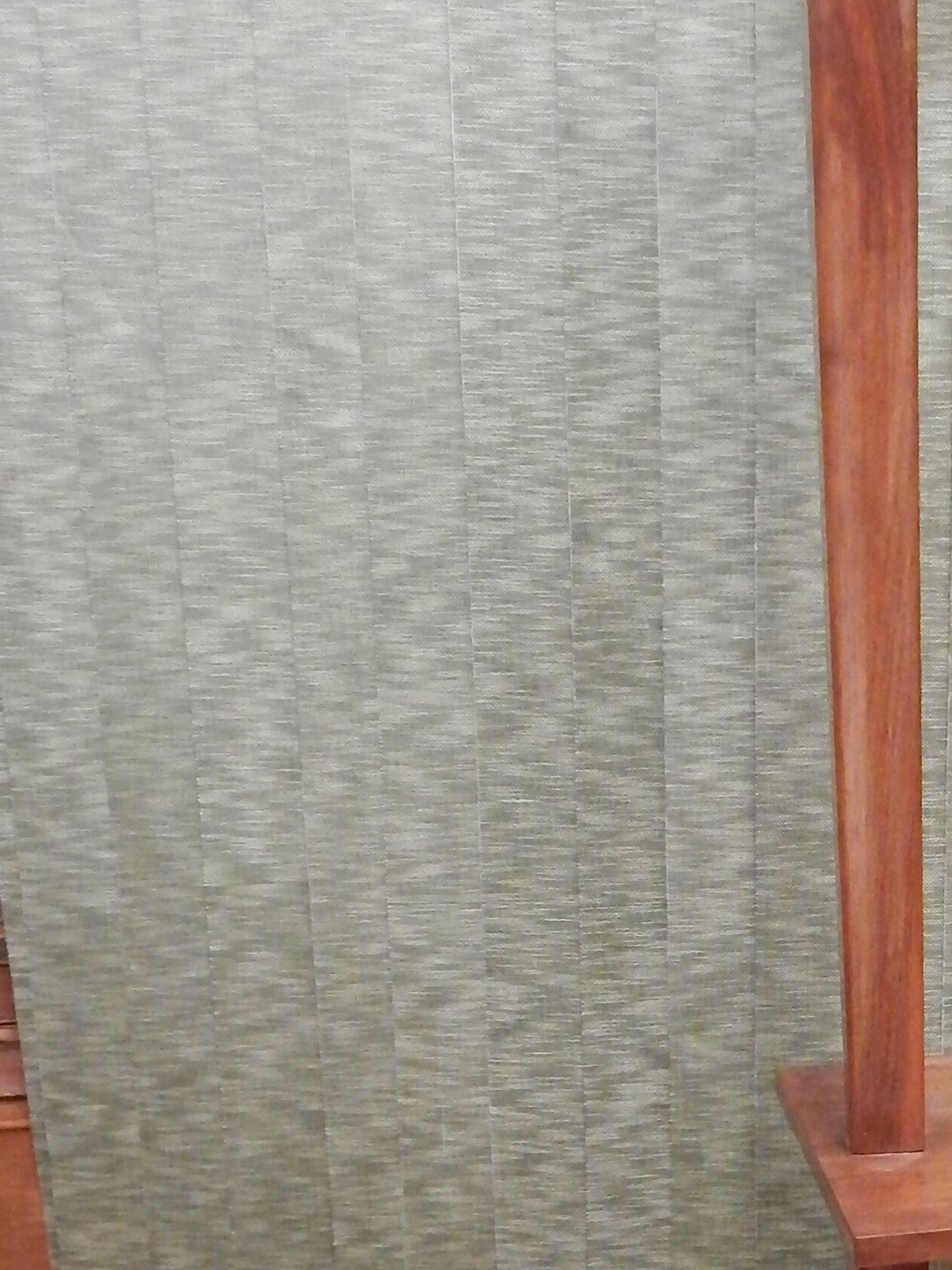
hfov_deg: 23.8
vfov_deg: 31.7
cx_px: 837
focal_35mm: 60
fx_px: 2201
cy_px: 919
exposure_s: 1/8
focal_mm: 4
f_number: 3
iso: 720
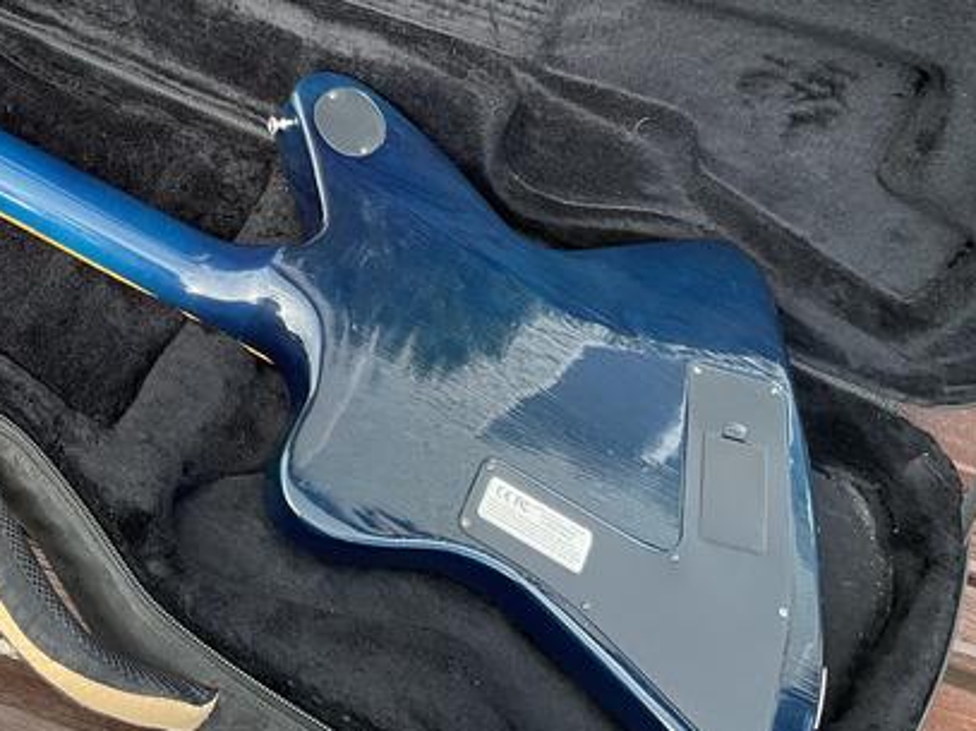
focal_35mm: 57
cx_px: 295
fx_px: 1607
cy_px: 125
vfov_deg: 25.1
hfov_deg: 33.4
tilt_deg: -54.5
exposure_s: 1/122
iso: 20
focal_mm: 3
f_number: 1.8
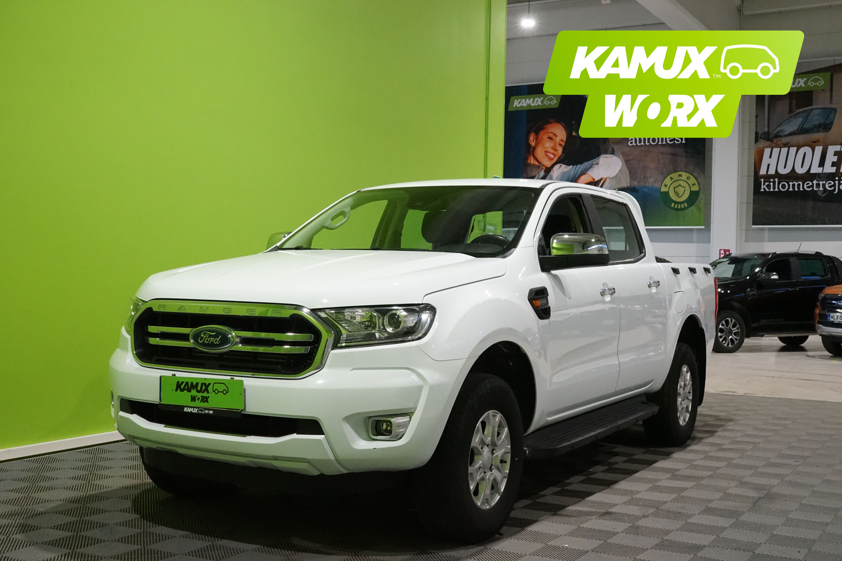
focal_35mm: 42
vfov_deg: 31.9
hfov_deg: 46.4
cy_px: 280
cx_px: 421
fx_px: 982
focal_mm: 42
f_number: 13
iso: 6400
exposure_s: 1/80
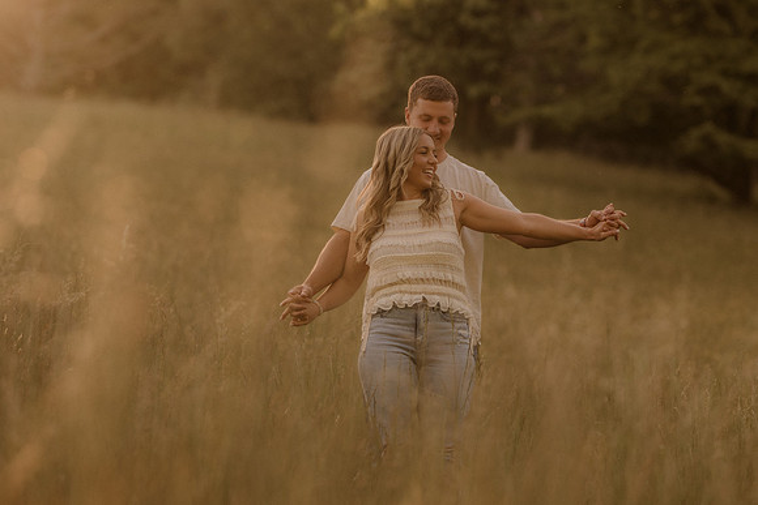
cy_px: 240
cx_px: 414
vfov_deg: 14.4
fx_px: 2005
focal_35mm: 95
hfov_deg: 21.4
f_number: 2
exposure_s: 1/1250
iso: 250
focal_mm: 85
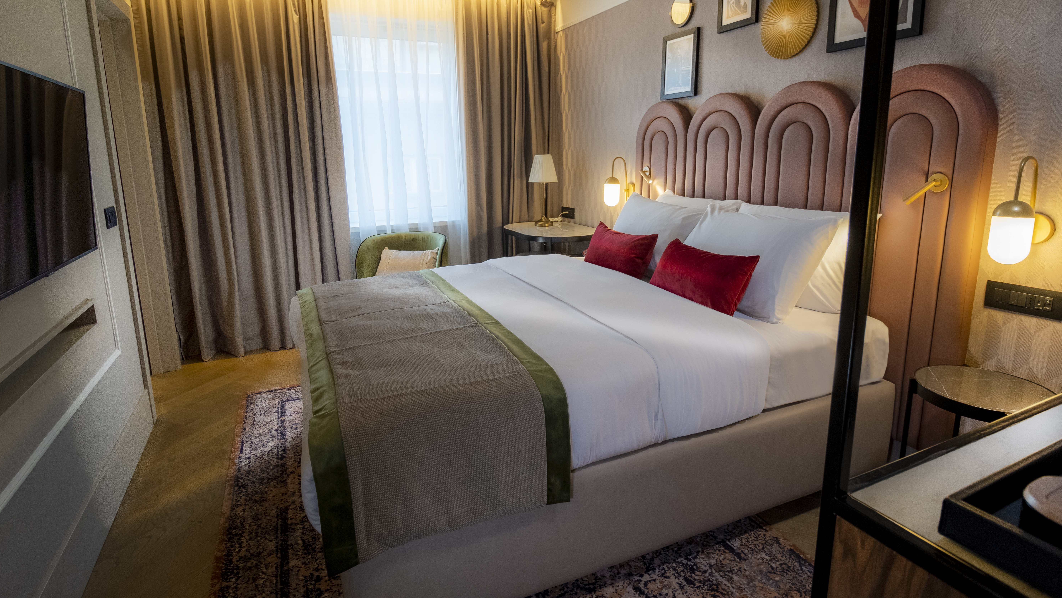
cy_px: 262
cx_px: 534
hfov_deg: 89.6
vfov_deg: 58.2
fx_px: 535
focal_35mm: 19
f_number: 5
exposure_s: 1/125
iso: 1000
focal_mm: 12
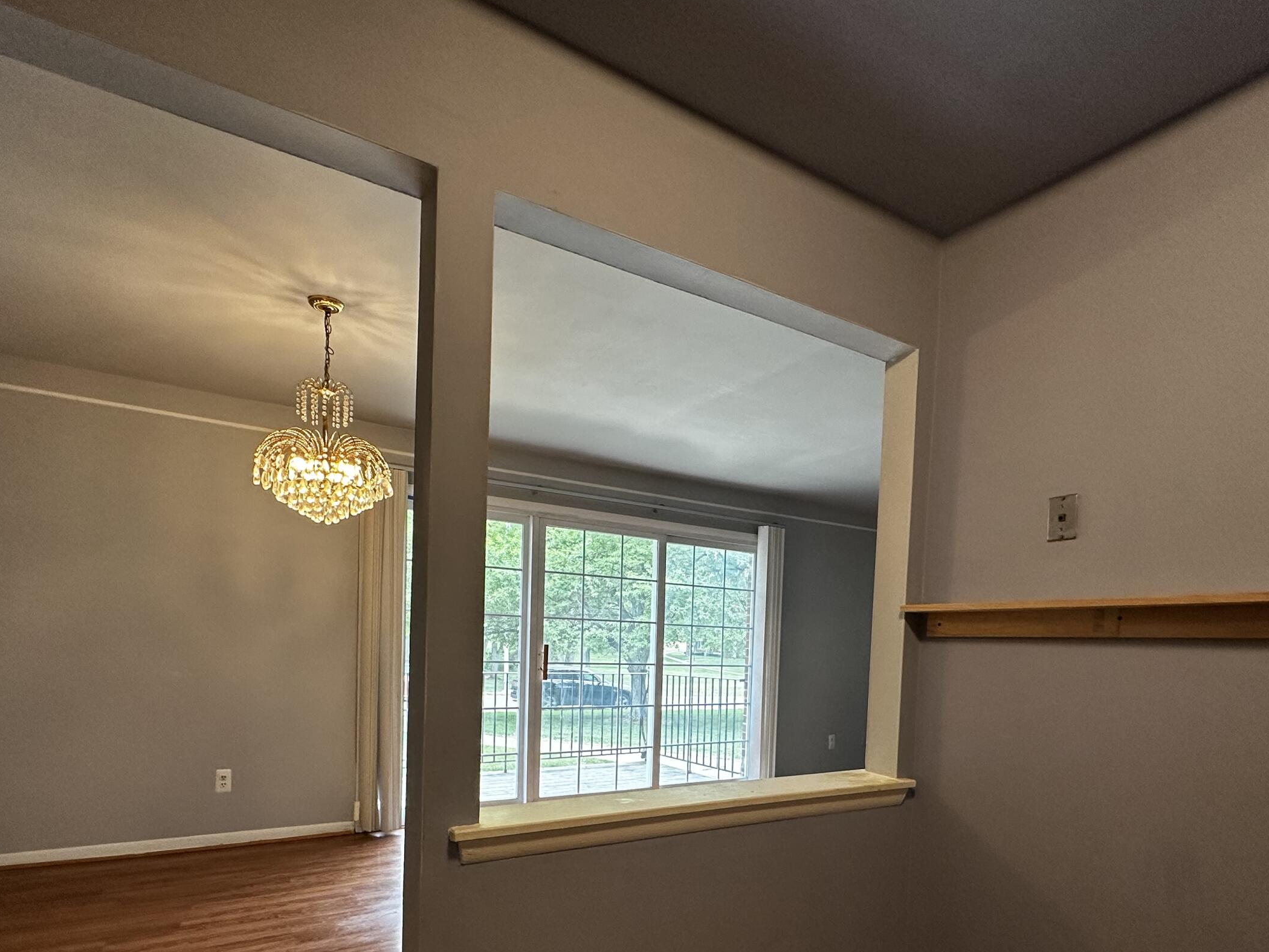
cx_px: 668
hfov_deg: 81.7
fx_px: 733
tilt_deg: -1.0
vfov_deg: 63.4
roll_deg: -1.4
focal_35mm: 20
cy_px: 672
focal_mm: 2.22
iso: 200
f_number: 2.2
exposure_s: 1/120
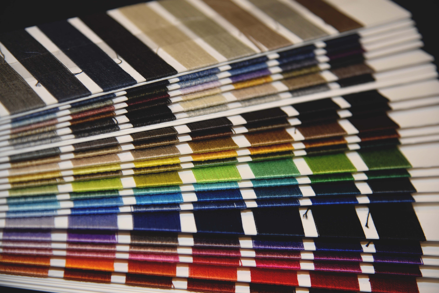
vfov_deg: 11.4
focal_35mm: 120
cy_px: 146
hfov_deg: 17.1
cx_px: 220
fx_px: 1464
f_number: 4.5
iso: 400
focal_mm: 120
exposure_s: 1/80
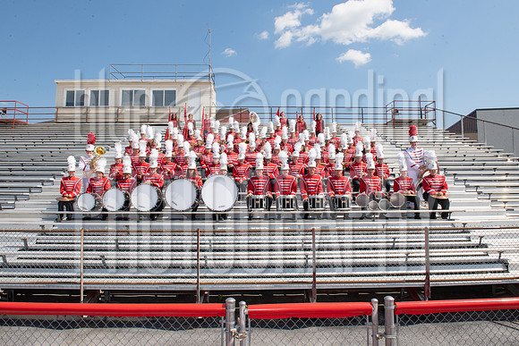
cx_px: 267
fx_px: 358
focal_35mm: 25
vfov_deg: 51.6
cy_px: 169
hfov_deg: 71.8
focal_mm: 24
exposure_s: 1/250
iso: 200
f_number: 16
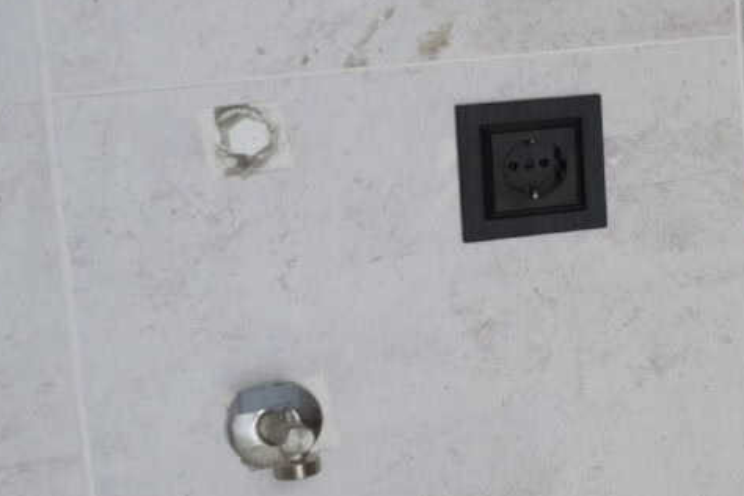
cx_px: 1521
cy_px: 122
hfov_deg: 14.0
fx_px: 2500
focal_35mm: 121
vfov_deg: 11.3
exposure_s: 1/160
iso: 1600
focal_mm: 28
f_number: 4
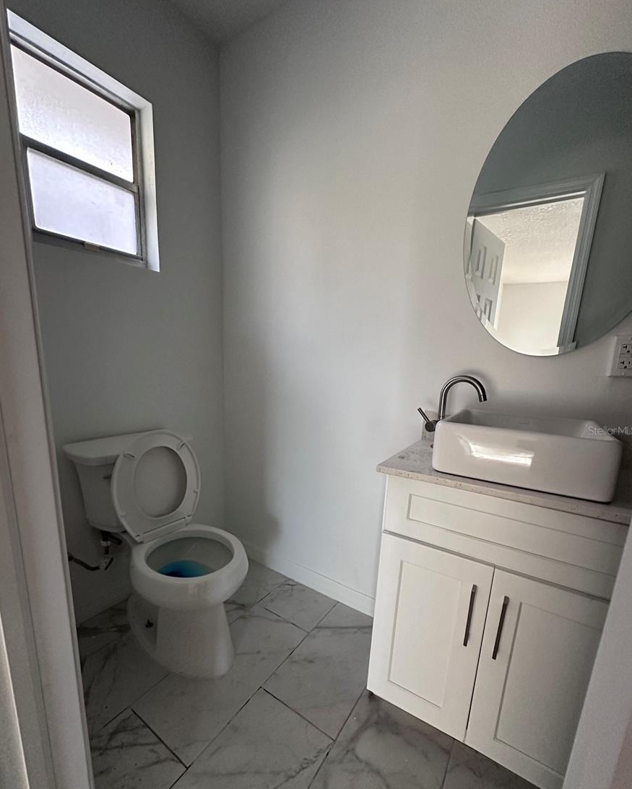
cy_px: 430
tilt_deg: -10.8
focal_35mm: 15
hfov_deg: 84.1
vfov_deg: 96.5
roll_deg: -3.1
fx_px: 351
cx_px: 314
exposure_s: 1/60
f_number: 2.2
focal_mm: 2.22
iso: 500
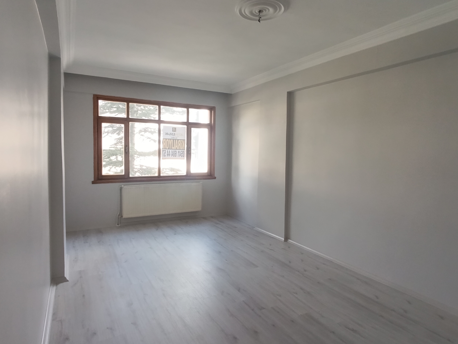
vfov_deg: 63.4
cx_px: 222
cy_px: 162
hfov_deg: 79.0
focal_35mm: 21
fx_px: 278
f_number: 2.2
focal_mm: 1.65
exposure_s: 1/100
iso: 200
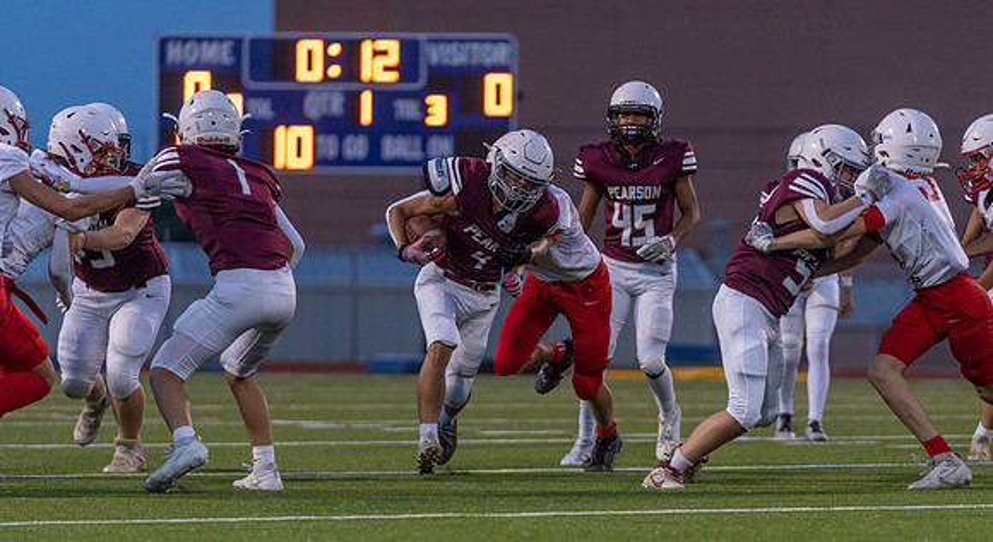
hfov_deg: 9.3
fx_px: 6096
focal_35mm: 233
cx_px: 556
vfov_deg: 5.1
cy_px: 368
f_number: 2.8
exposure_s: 1/1250
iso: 2500
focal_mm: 164
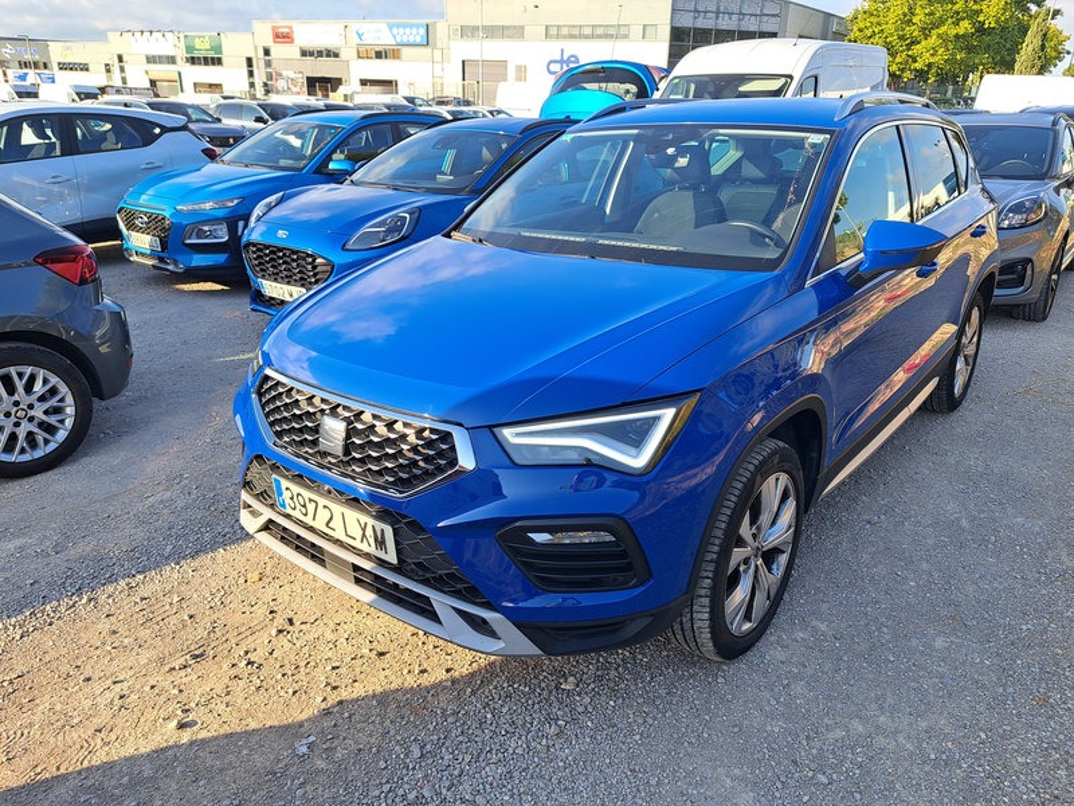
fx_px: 745
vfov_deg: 56.8
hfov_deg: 71.6
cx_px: 537
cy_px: 403
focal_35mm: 24
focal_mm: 5.23
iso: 50
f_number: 1.8
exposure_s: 1/421
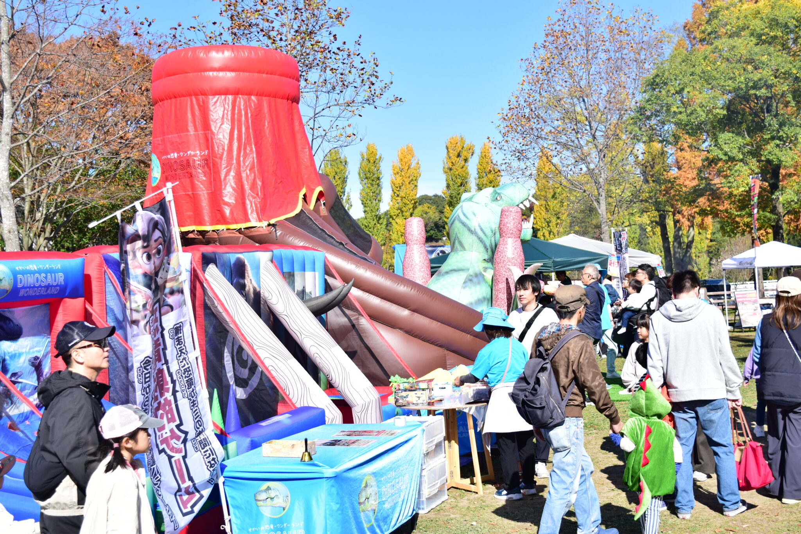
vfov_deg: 26.5
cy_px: 267
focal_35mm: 51
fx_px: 1135
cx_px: 400
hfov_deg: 38.9
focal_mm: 34
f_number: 7.1
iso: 100
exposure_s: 1/400
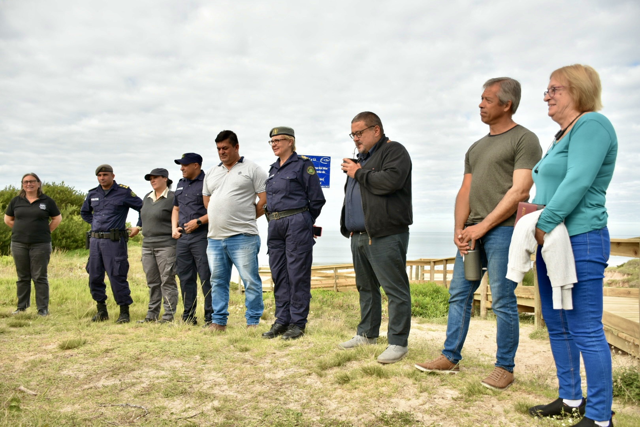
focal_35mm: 27
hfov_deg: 67.4
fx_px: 480
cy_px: 214
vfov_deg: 47.9
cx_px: 320
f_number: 3.5
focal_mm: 18
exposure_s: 1/400
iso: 100
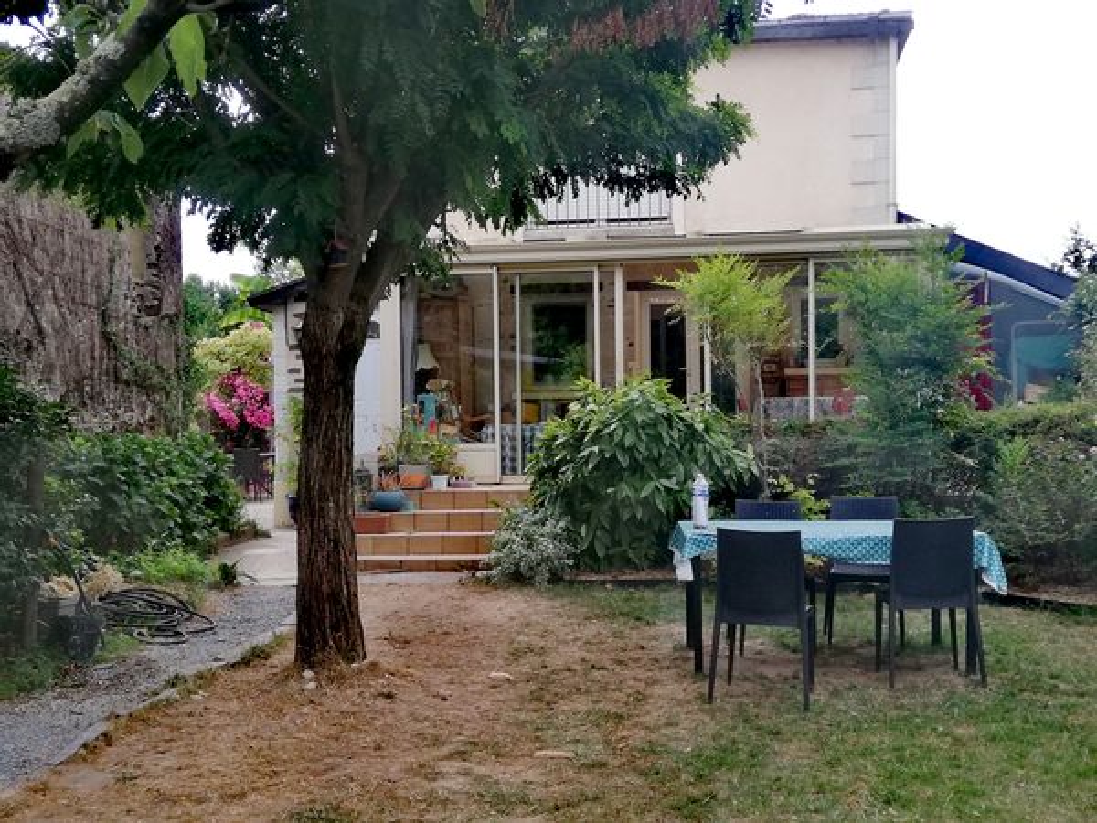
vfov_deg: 32.9
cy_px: 412
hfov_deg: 42.9
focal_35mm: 44
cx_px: 548
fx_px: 1394
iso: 50
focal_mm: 3.81
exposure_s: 1/311
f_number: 2.2
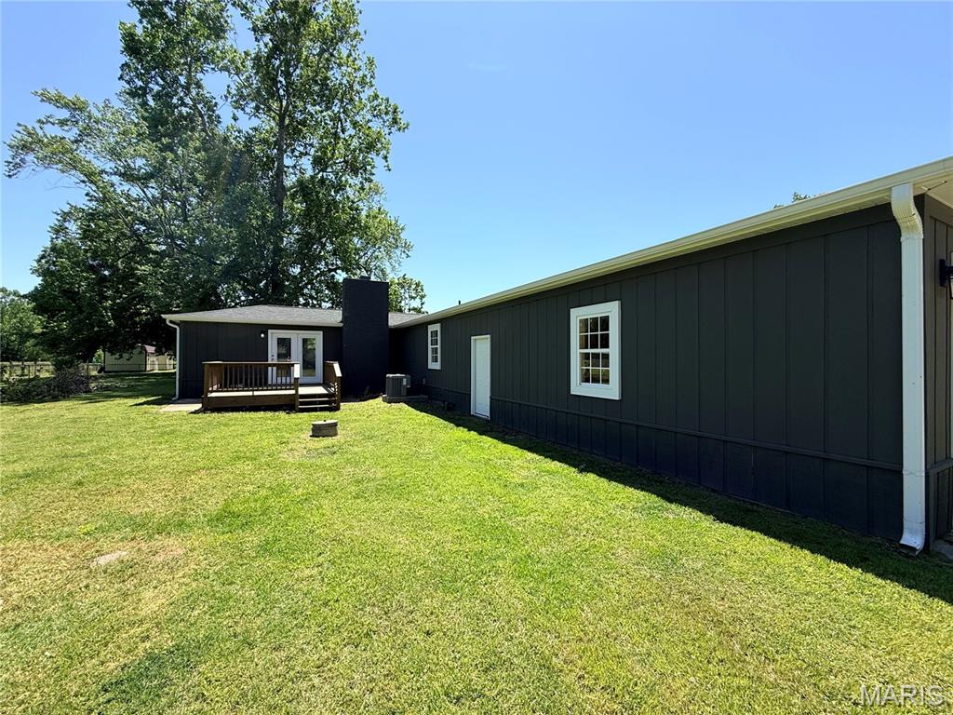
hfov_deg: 102.1
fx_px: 385
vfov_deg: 85.7
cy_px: 358
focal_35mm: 14
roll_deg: -0.3
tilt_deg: +0.3
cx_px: 476
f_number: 2.2
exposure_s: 1/1259
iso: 50
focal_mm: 2.22
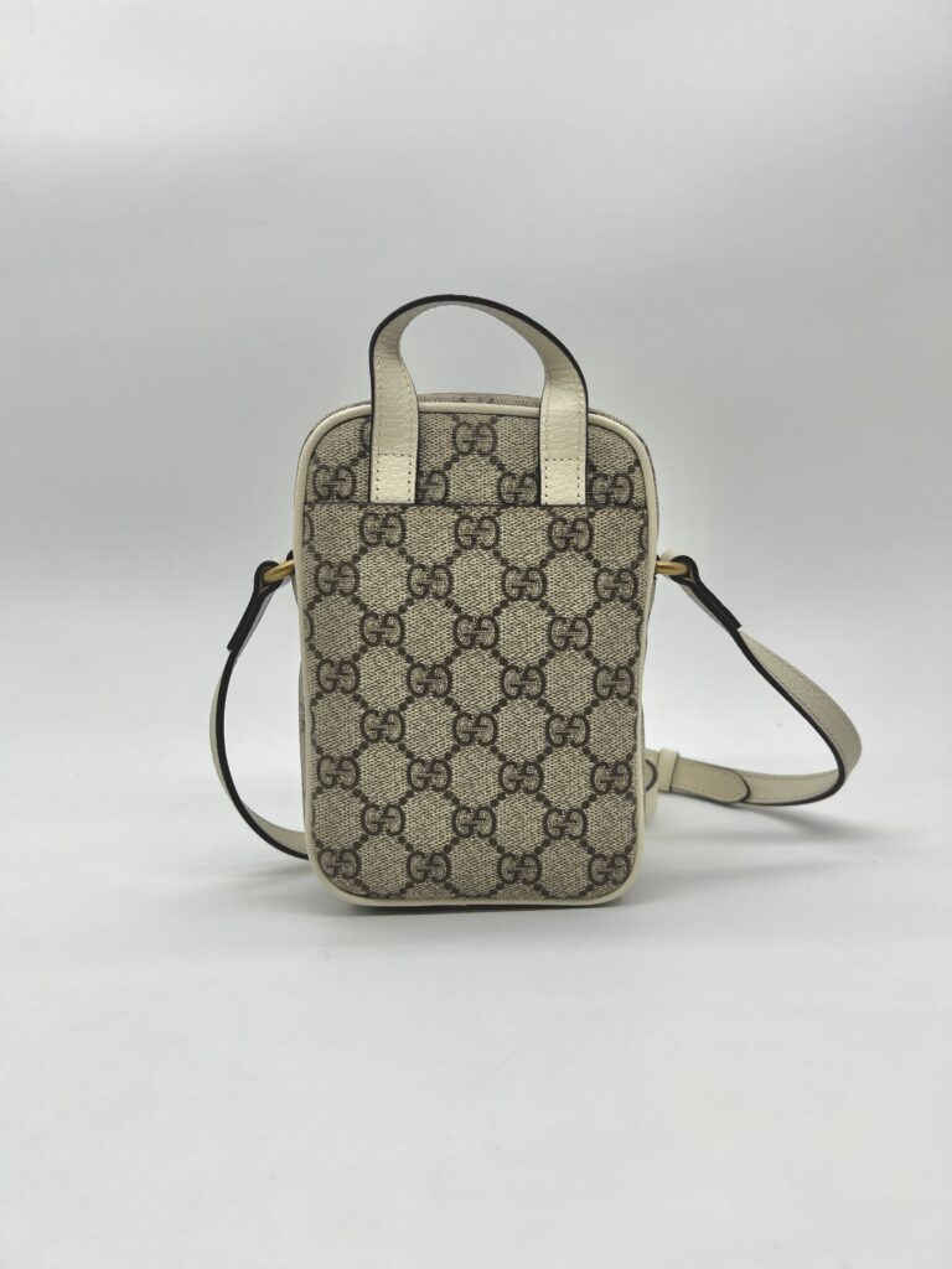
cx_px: 476
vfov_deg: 67.3
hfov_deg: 53.1
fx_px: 953
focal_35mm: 26
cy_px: 634
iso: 50
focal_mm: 5.7
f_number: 1.5
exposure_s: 1/340
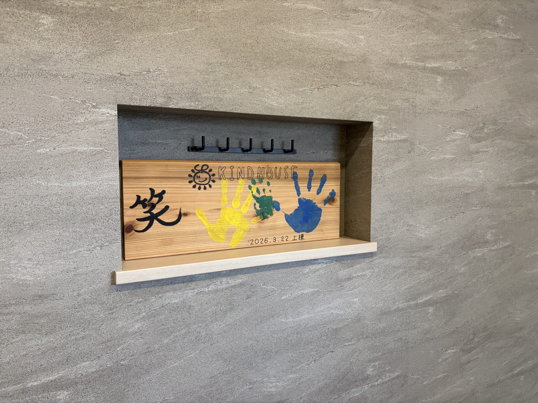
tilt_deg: -5.5
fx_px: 404
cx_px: 269
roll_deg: +0.3
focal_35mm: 26
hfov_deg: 67.3
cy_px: 202
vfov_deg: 53.1
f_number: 1.6
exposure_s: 1/60
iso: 160
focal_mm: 5.96
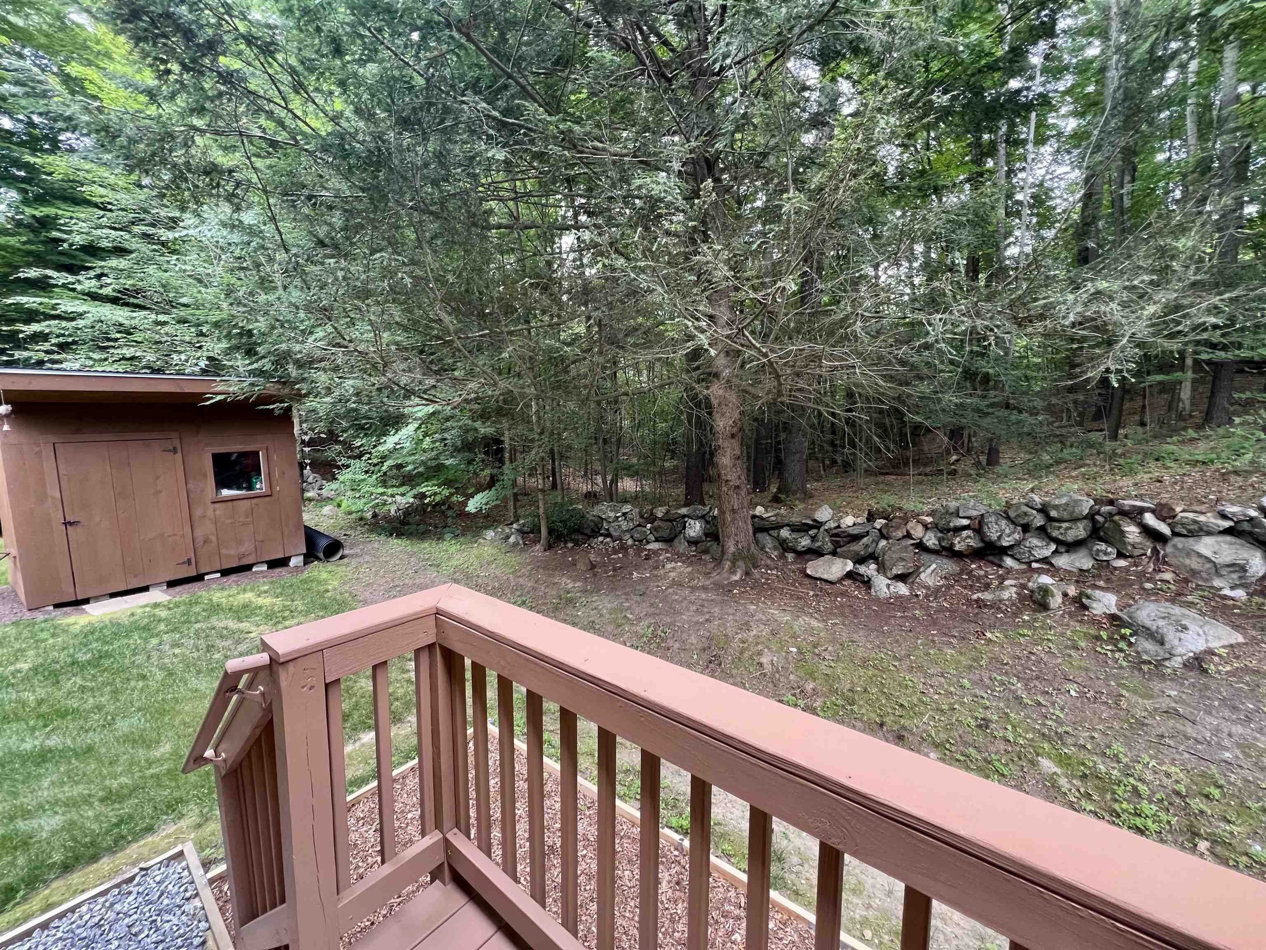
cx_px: 633
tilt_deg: -7.4
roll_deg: +1.2
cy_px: 475
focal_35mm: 13
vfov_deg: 89.9
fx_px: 475
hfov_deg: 106.2
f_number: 1.8
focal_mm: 1.57
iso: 200
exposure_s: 1/99
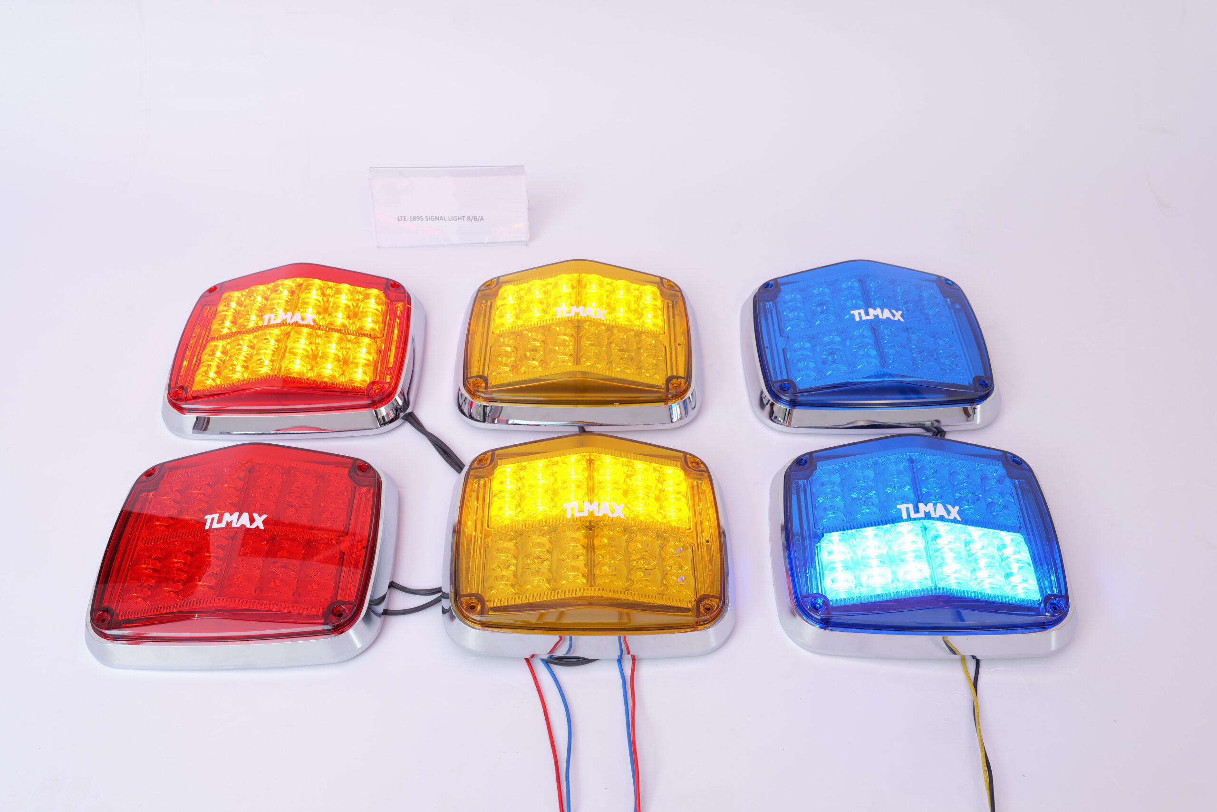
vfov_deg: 42.3
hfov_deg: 60.3
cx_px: 608
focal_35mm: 31
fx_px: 1048
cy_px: 406
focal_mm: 31
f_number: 8
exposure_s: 1/160
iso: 640
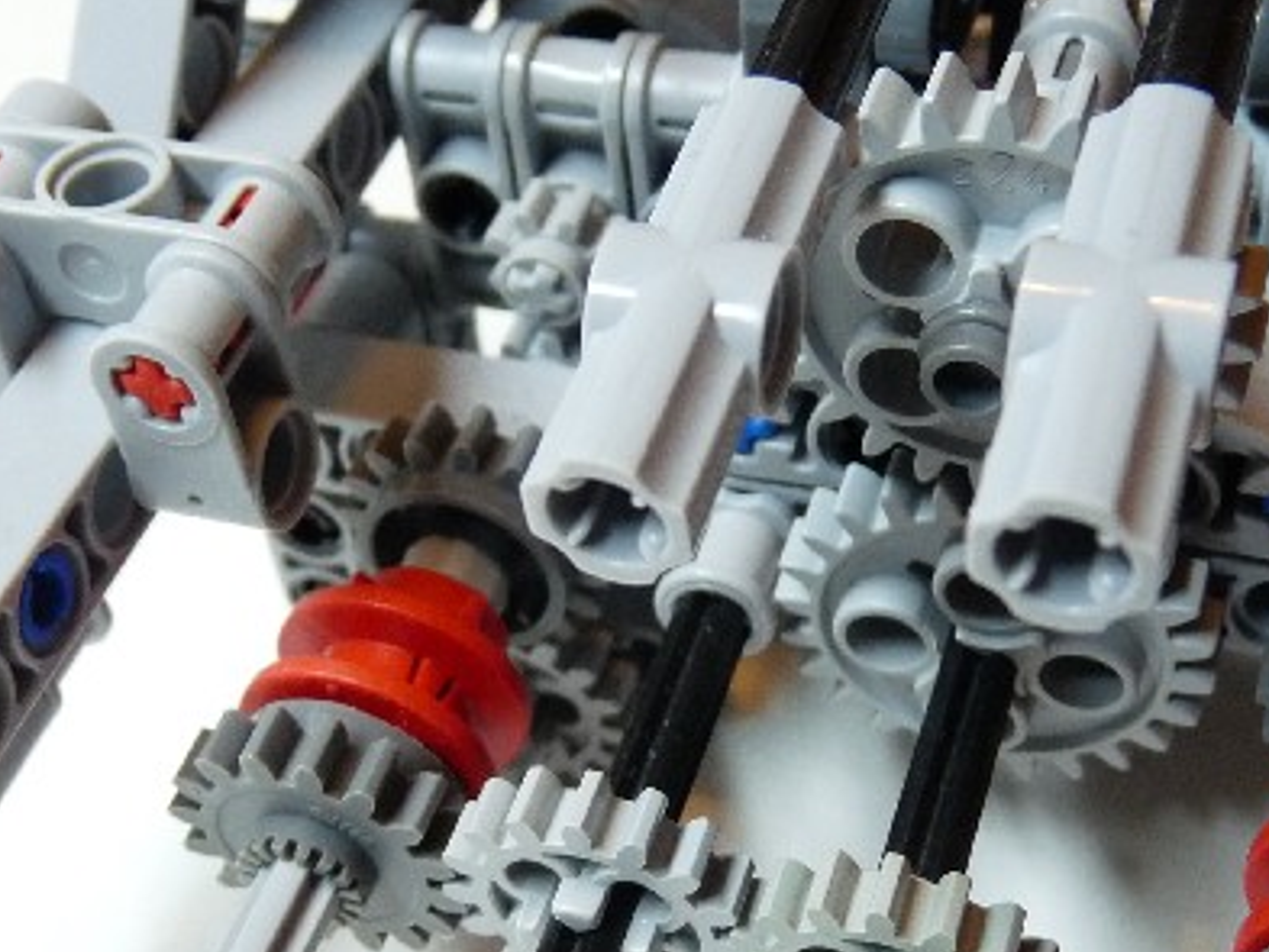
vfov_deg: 26.4
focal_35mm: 55
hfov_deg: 34.9
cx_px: 591
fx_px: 2017
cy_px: 645
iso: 250
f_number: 2.8
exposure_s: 1/30
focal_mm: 4.8
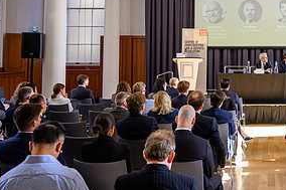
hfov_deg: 32.4
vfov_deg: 23.0
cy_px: 36
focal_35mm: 58
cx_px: 269
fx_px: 460
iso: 1000
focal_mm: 28
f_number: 4
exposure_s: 1/200
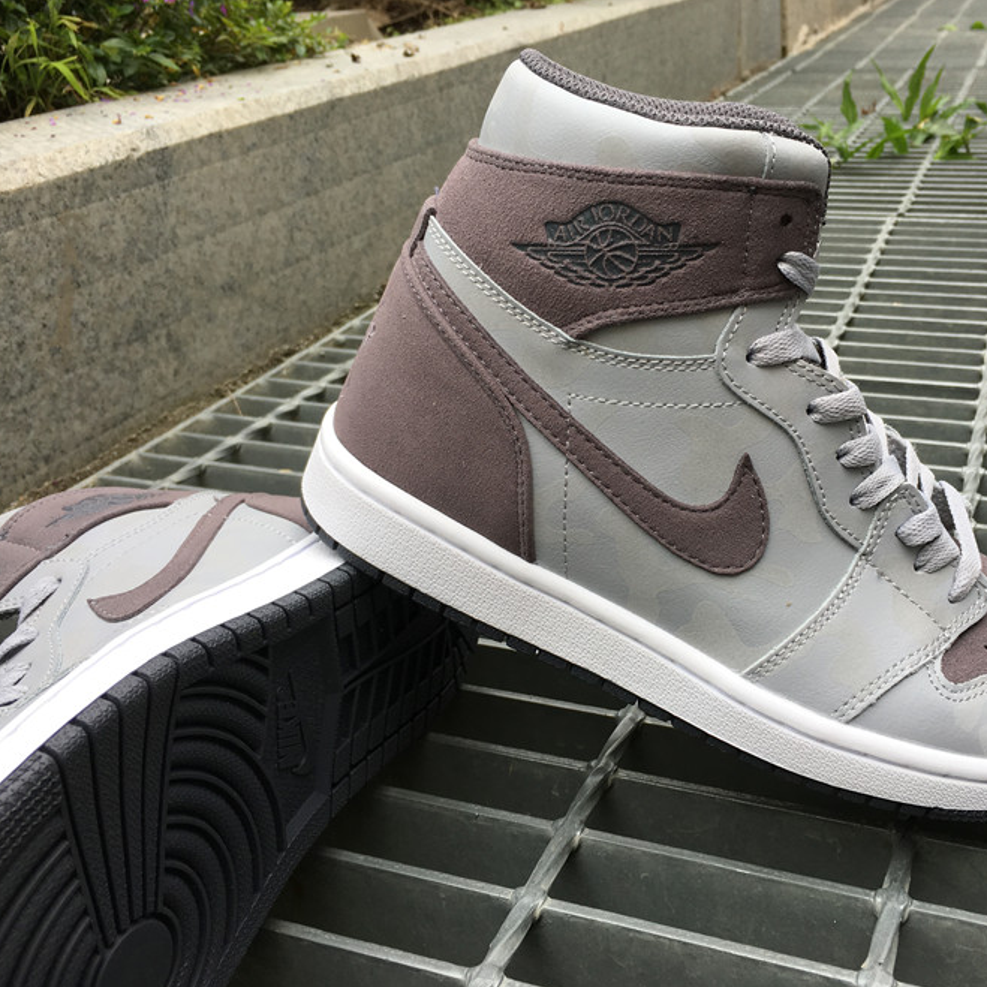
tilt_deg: -24.3
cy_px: 491
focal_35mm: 35
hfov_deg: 46.9
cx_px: 604
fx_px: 1129
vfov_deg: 47.2
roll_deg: +2.2
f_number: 2.2
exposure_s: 1/178
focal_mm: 4.15
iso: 25
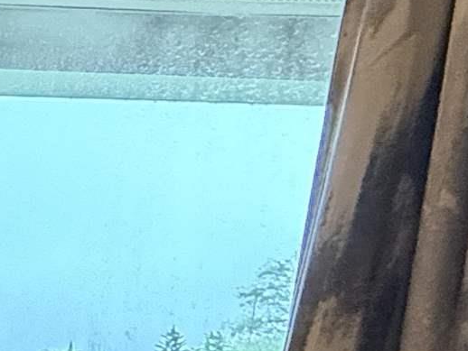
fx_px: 1123
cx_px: -752
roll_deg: -2.7
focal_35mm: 83
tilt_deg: -4.8
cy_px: 465
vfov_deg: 16.7
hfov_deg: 13.6
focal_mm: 2.22
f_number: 2.2
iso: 500
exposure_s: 1/60
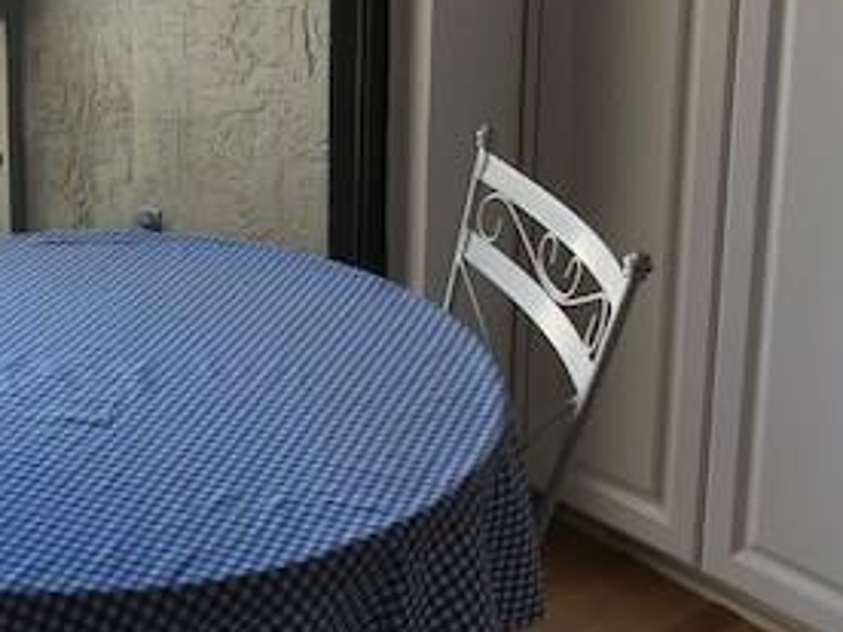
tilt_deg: -12.6
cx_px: 186
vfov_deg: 22.0
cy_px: 58
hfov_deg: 29.2
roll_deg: +0.0
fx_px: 1583
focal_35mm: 65
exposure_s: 1/120
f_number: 1.8
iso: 20
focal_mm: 3.99
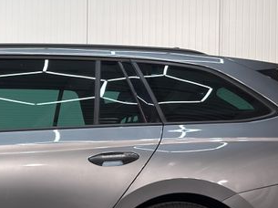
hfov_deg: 15.5
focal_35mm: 121
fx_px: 971
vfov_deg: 12.1
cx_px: -82
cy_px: 210
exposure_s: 1/100
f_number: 1.78
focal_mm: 6.76
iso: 50
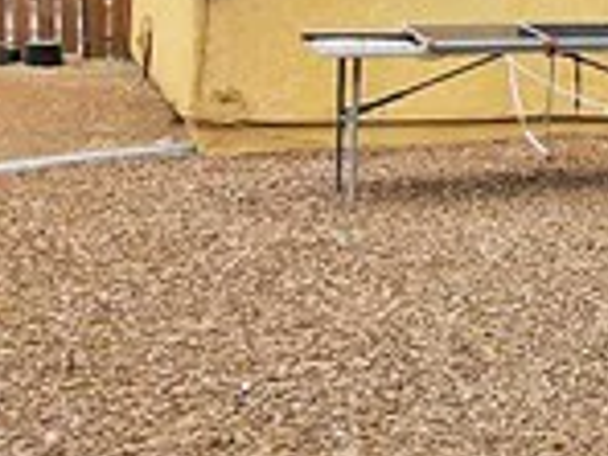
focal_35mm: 90
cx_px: 1257
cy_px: 33
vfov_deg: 16.2
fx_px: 1581
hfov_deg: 16.2
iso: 50
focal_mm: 2.2
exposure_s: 1/2228
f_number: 2.2
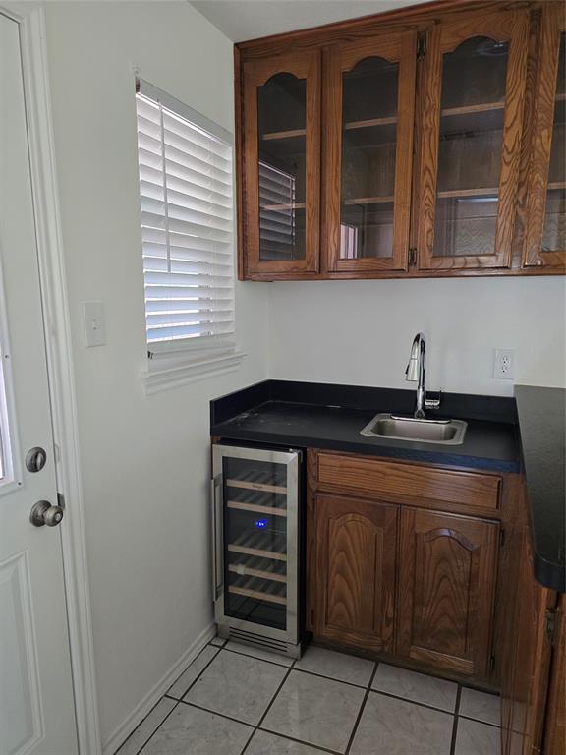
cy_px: 378
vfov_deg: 73.9
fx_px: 501
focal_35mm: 23
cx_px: 283
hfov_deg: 58.9
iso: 640
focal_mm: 6.3
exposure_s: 1/120
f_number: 1.7
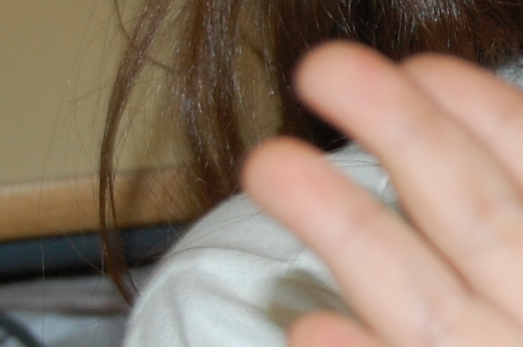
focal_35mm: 287
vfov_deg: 4.8
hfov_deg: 7.1
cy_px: 218
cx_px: 786
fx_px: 4165
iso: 400
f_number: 5
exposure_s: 1/60
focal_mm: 40
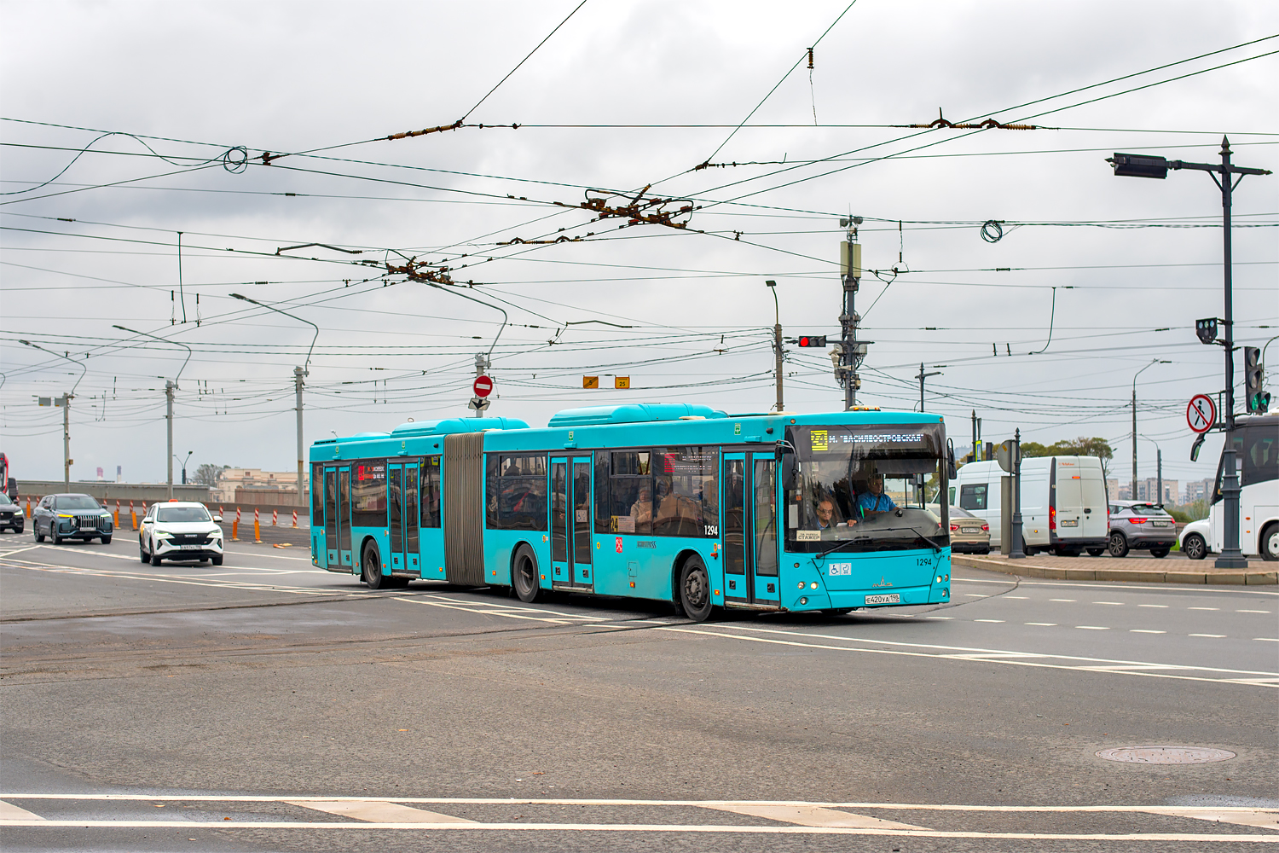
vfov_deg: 27.0
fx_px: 1776
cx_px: 640
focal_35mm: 50
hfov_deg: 39.6
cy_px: 426
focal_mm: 50
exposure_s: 1/640
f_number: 5.6
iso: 200
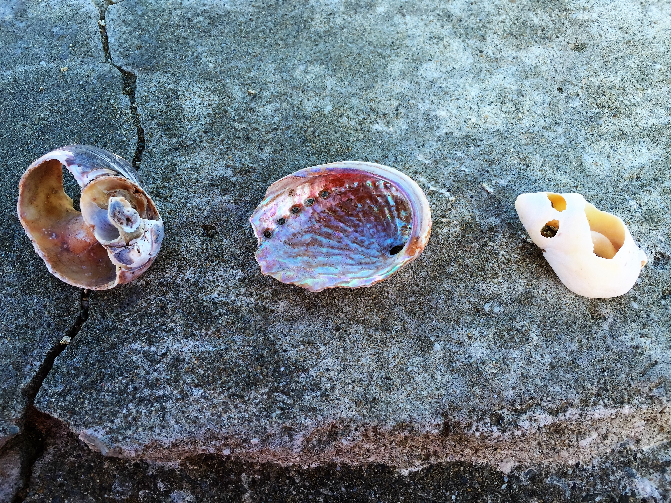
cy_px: 252
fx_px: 562
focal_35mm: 29
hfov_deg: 61.7
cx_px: 336
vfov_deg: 48.2
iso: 32
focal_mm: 4.15
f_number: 2.2
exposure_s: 1/359
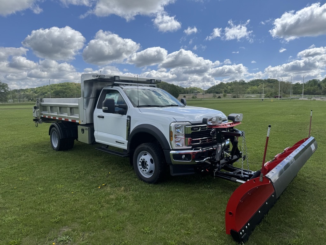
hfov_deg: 71.6
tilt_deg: -5.4
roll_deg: +0.2
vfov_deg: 56.8
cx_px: 163
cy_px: 122
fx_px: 226
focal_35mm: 24
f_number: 1.78
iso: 80
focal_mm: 6.76
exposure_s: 1/6410
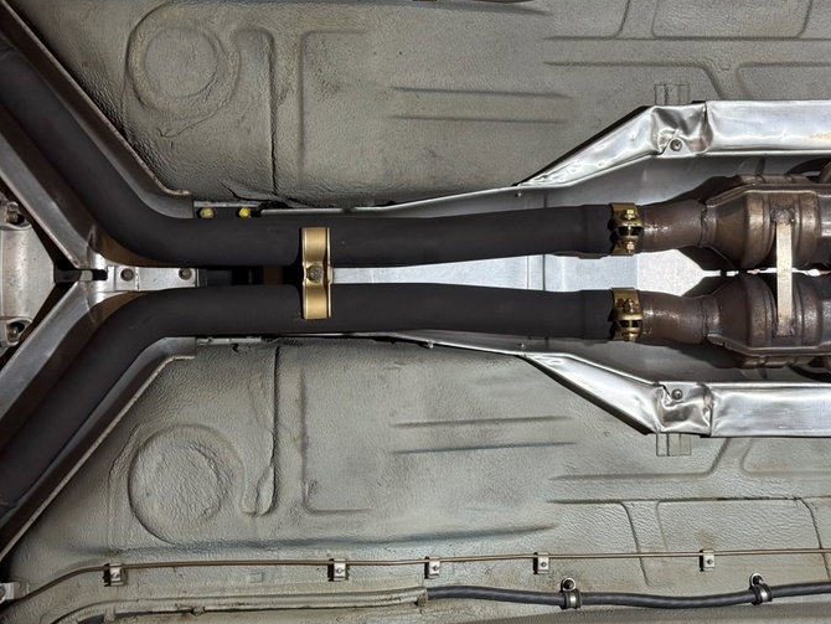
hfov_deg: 34.9
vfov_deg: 26.6
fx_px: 1321
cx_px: 475
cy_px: 269
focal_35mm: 55
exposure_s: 1/60
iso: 200
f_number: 1.78
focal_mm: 6.76
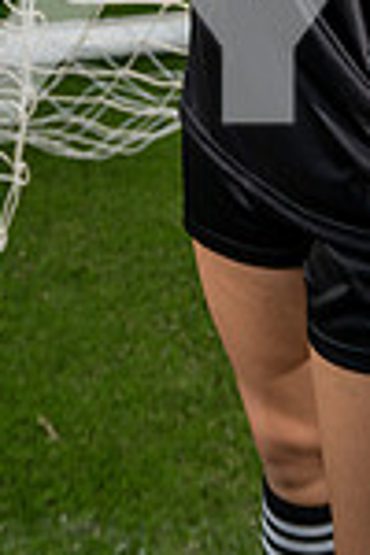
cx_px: 355
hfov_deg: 14.5
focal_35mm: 93
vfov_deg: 19.4
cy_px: -248
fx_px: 1434
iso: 160
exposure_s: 1/250
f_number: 4
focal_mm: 31
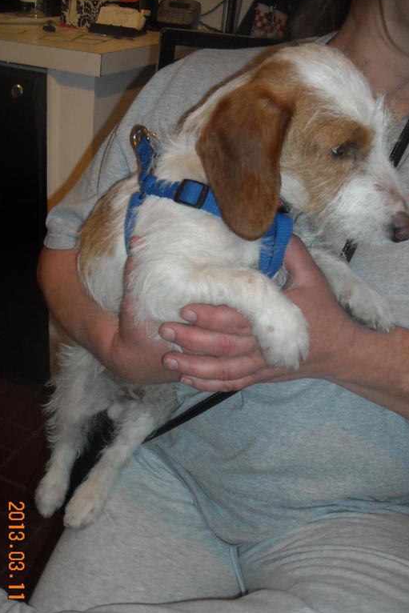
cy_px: 308
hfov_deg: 35.1
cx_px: 207
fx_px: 647
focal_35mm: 38
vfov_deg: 50.7
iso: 200
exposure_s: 1/60
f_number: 2.8
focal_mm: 5.7
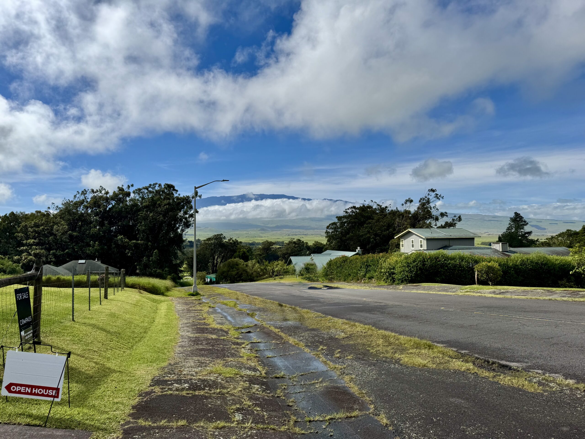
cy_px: 220
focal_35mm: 24
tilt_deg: +2.8
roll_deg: +0.1
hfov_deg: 71.6
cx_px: 292
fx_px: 406
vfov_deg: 56.8
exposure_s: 1/9009
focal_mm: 6.76
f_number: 1.78
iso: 80
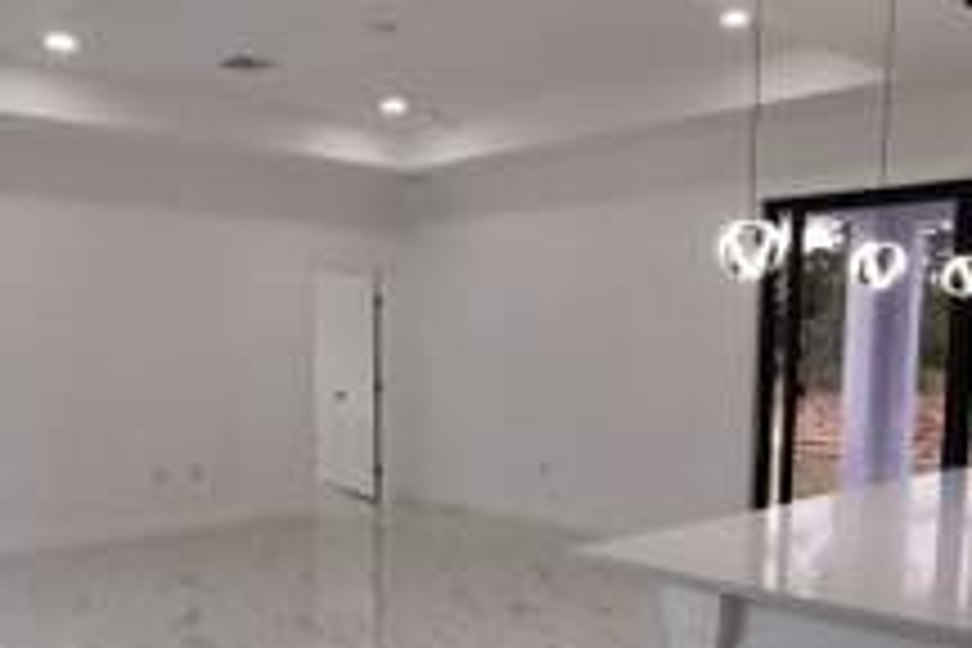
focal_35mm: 37
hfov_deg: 51.6
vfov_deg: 35.5
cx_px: 396
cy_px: 446
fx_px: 999
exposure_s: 1/60
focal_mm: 2.35
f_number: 2.2
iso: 80
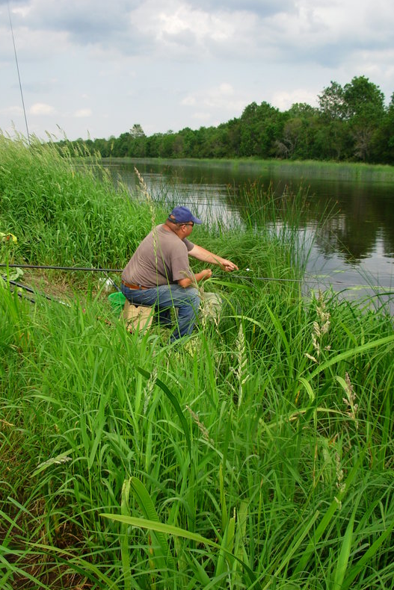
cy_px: 297
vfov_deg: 48.5
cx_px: 195
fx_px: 656
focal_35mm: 40
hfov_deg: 33.4
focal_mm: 6.3
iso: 50
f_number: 2.9
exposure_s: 1/575
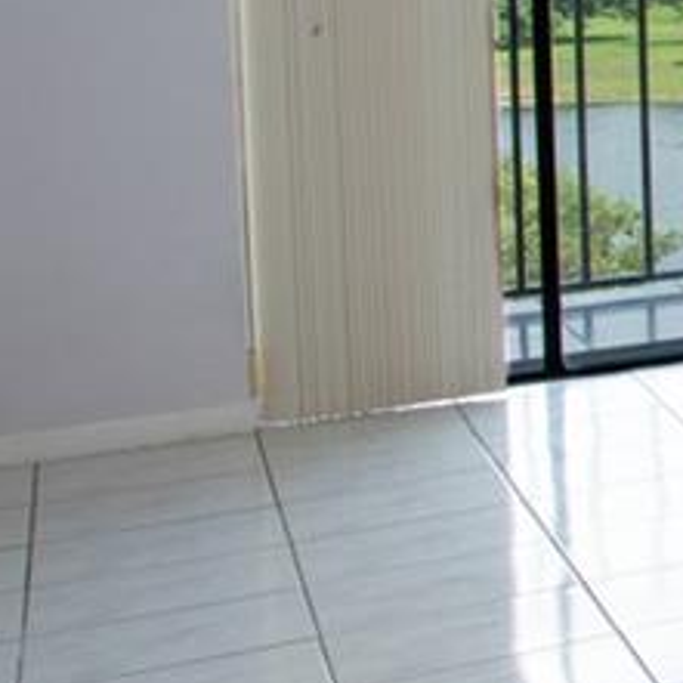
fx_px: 1920
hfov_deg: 10.5
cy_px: -45
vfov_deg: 19.4
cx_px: 2222
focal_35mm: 86
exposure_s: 1/100
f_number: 8
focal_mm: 14
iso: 400
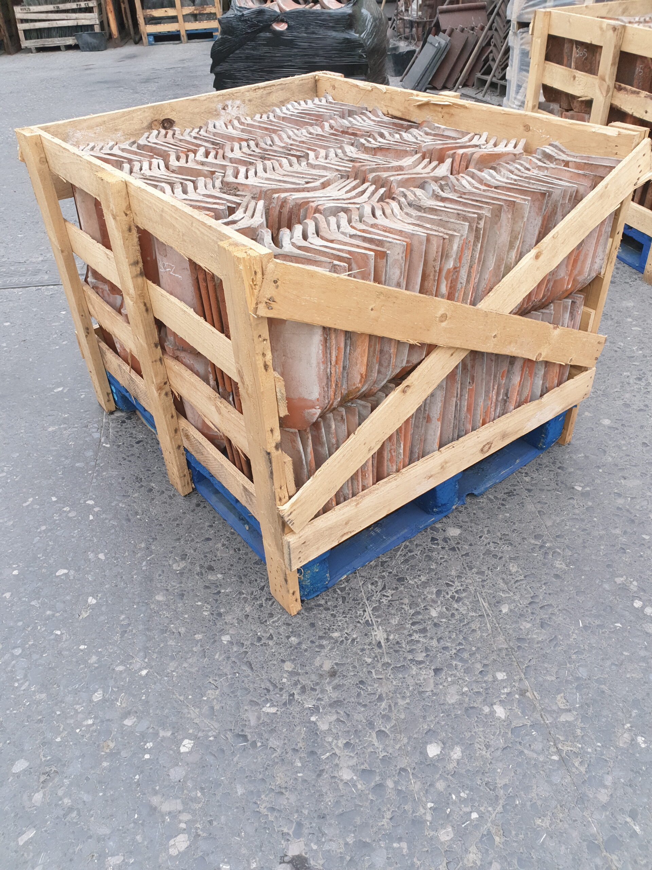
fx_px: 653
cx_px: 326
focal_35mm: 26
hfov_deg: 53.1
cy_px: 435
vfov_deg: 67.3
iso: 80
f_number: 2.4
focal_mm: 4.3
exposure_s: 1/50
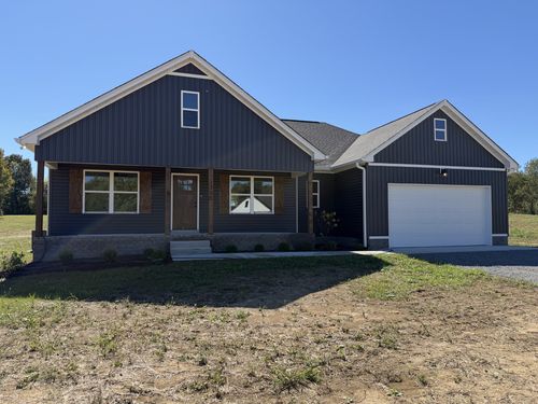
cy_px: 202
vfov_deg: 56.8
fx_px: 373
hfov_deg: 71.6
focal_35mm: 24
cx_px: 269
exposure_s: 1/3145
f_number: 1.78
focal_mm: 6.76
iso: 80
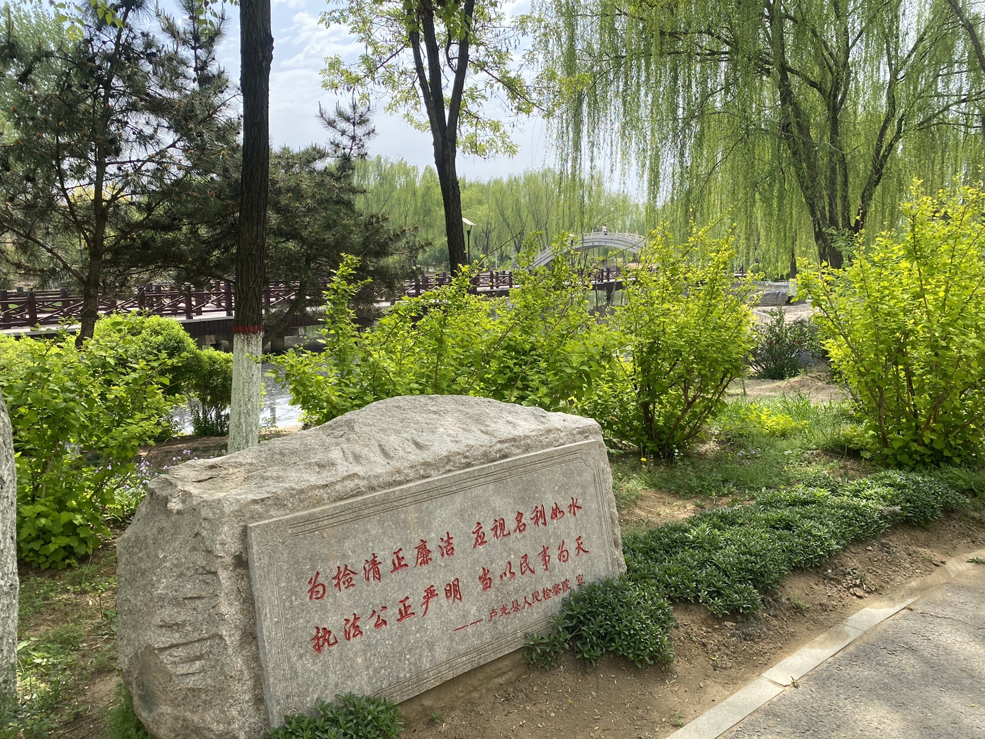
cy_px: 370
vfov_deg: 53.1
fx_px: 740
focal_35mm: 26
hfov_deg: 67.3
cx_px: 492
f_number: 1.8
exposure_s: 1/1147
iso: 32
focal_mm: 4.25
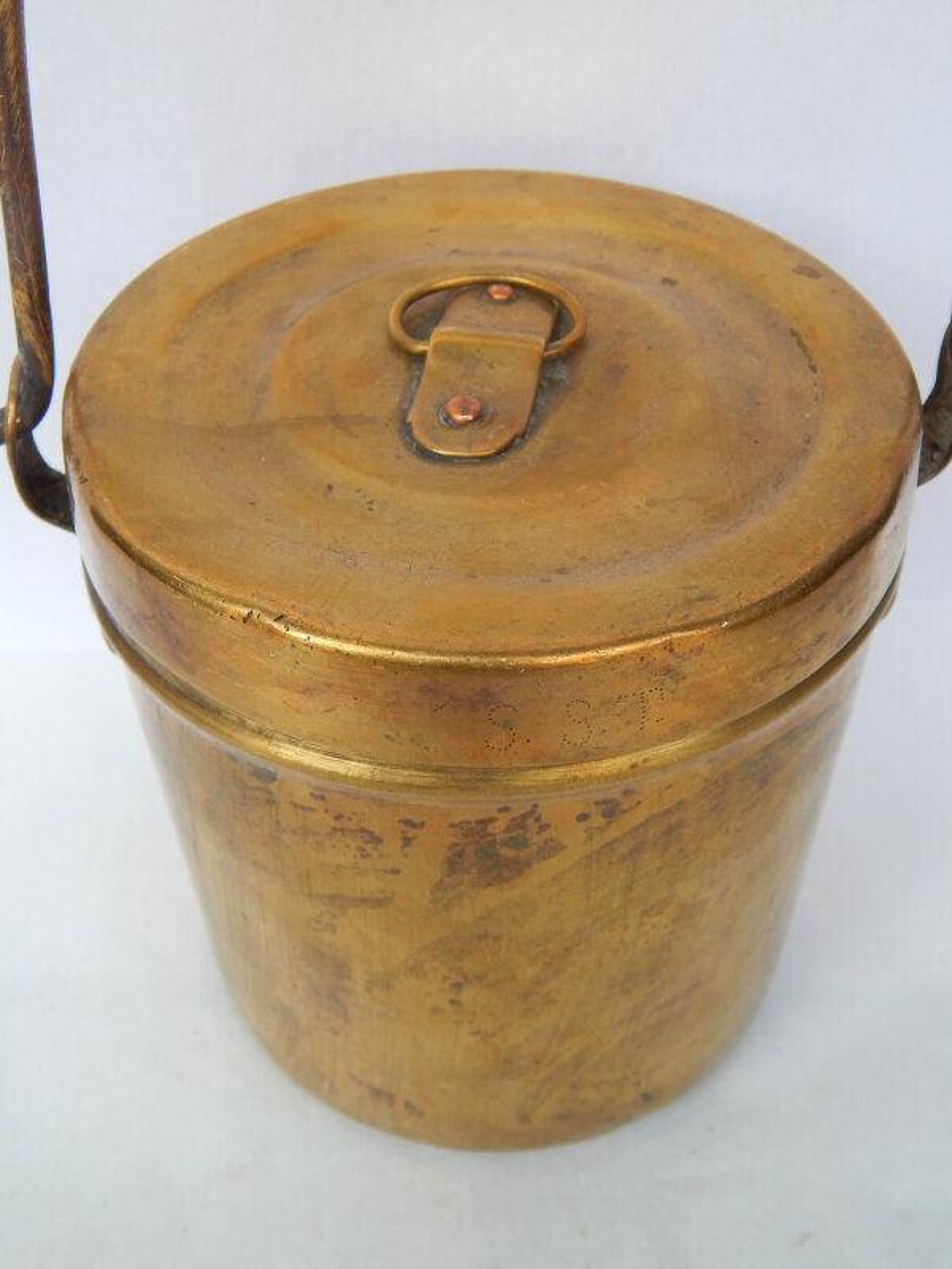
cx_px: 476
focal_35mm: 38
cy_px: 634
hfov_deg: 37.7
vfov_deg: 49.0
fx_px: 1393
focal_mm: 6.8
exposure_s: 1/125
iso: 125
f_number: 3.4
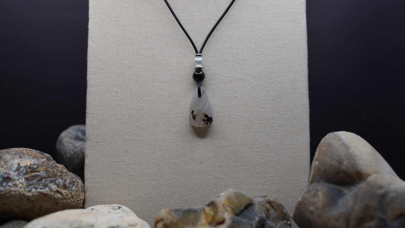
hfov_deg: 51.6
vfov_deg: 30.4
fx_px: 419
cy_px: 94
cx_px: 204
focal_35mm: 39
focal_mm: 37
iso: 100
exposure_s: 1/100
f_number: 4
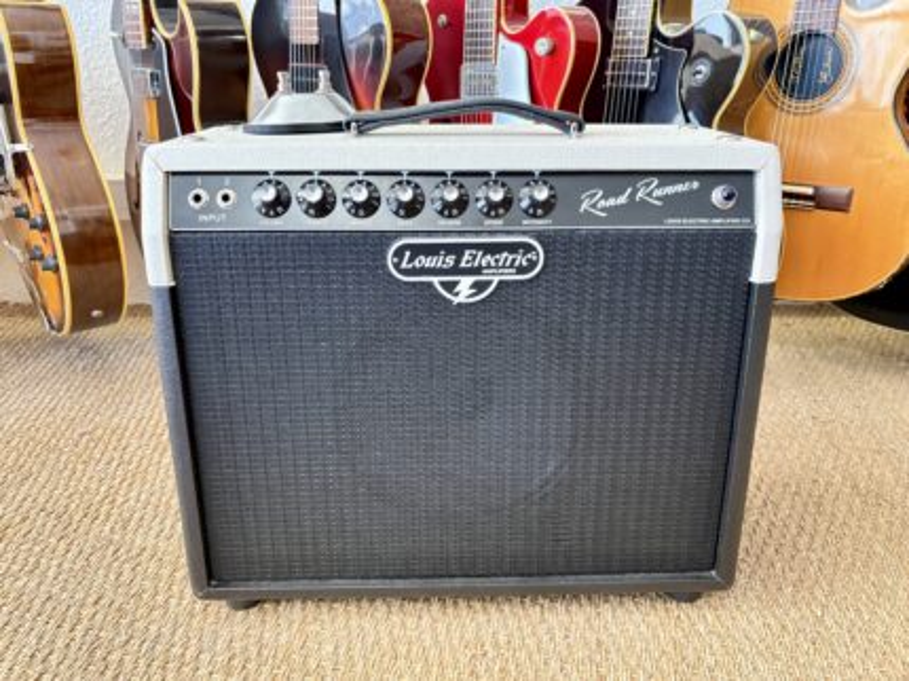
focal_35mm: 26
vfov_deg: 53.0
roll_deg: +0.5
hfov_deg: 67.3
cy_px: 340
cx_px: 454
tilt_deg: -21.5
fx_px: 682
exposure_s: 1/51
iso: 500
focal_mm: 5.96
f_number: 1.6
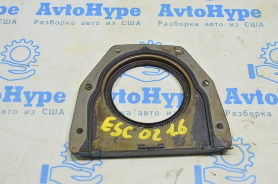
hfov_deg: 35.1
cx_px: 139
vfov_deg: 23.7
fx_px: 440
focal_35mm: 57
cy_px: 92
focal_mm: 38
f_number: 5.6
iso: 400
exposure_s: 1/20
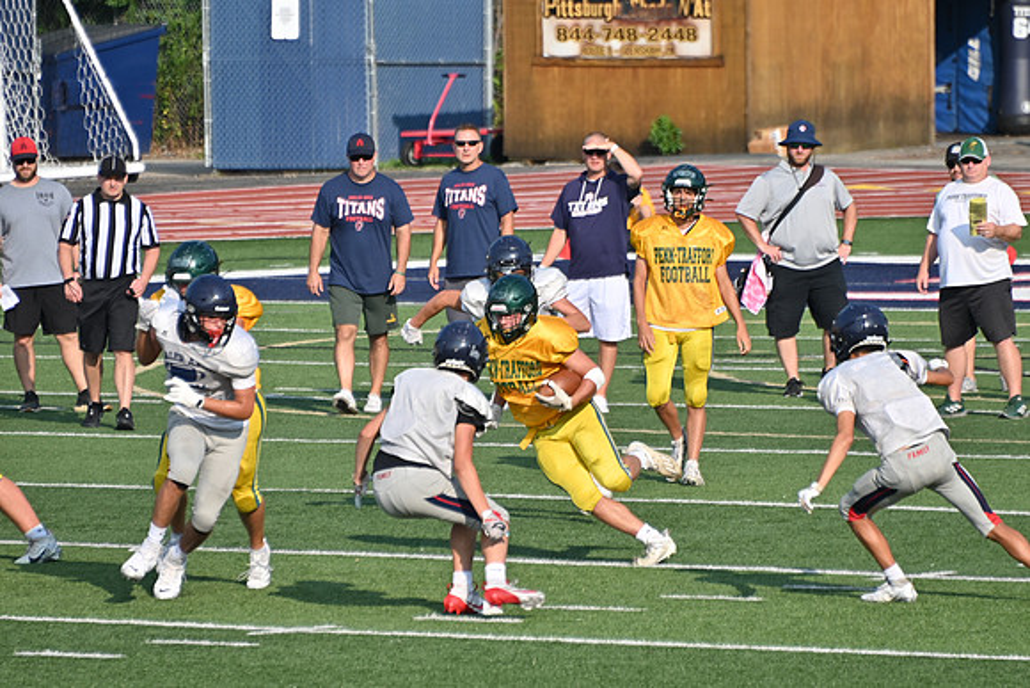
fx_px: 12877
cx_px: 515
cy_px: 344
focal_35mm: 450
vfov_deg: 3.1
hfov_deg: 4.6
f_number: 5.6
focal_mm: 300
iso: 100
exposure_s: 1/640
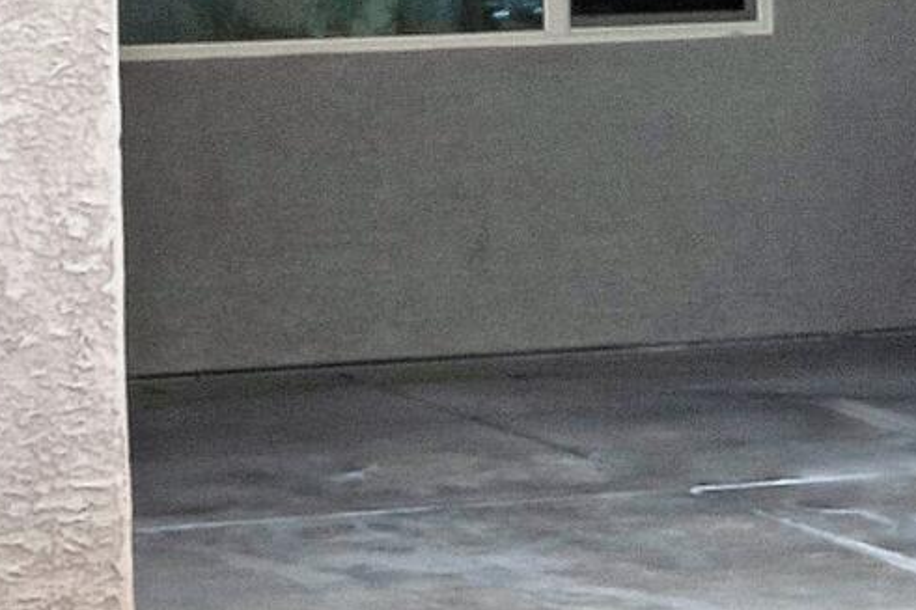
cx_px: 951
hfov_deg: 9.3
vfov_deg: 6.2
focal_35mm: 220
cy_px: -264
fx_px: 5596
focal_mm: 18
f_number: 22
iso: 100
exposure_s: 1/30
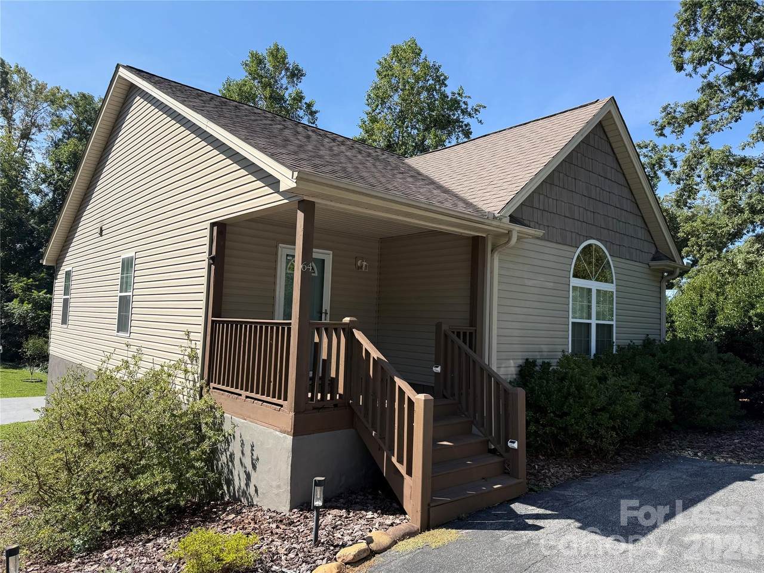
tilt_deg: +4.5
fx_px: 530
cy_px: 286
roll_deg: -2.4
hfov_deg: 71.6
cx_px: 382
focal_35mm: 24
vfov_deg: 56.8
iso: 80
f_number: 1.78
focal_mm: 6.76
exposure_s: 1/2525
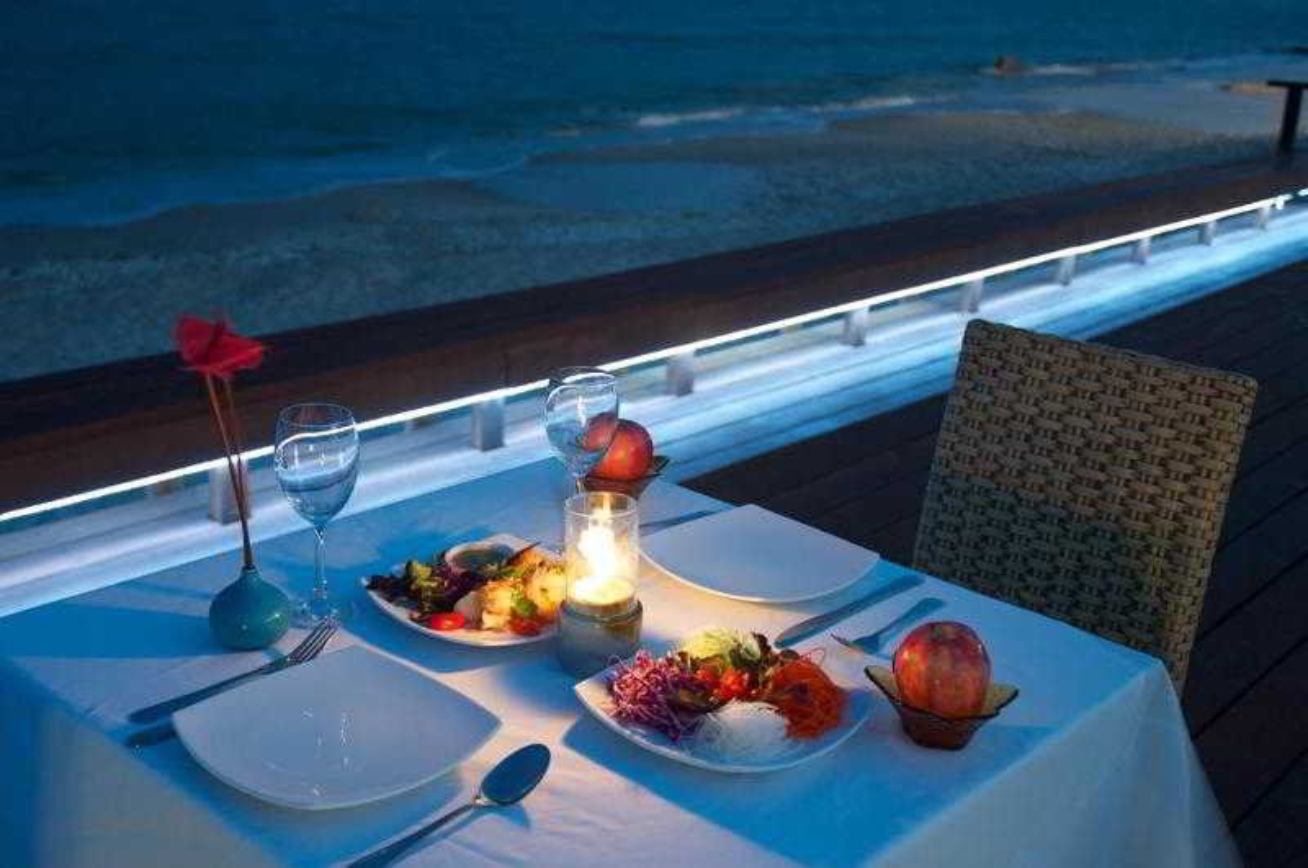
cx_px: 654
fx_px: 1578
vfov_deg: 30.8
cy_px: 434
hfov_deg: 45.0
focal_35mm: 44
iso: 400
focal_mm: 29
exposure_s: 1/1.6
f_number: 3.8
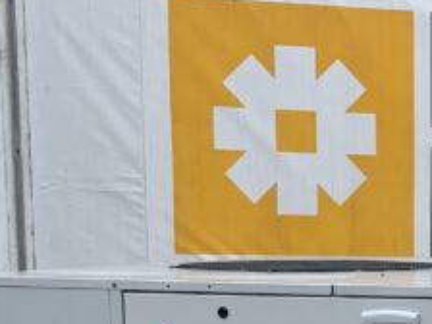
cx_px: 484
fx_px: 1485
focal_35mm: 119
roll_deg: -0.1
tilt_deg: -8.0
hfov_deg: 16.0
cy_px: 444
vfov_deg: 12.0
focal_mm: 4.25
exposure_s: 1/597
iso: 25
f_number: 1.8
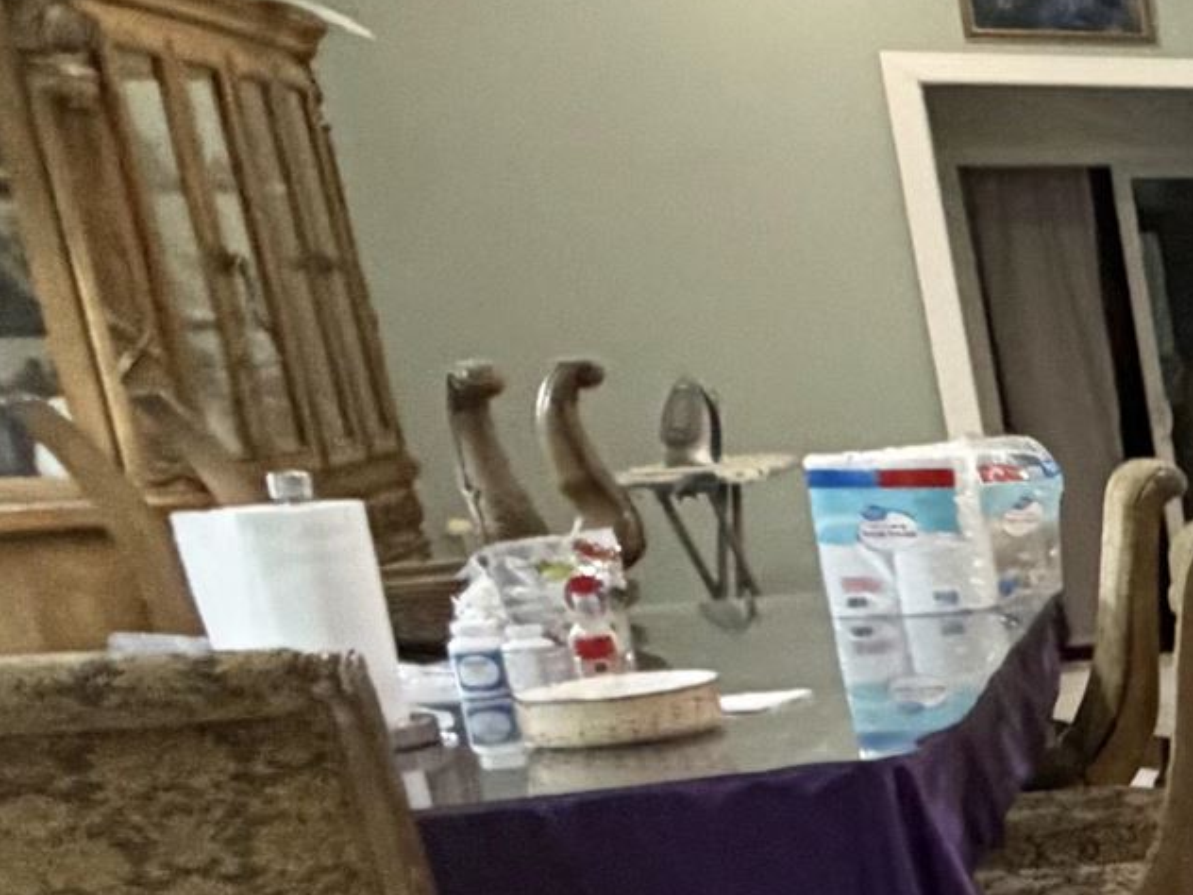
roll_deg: +2.9
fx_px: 2344
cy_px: 763
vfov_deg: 21.3
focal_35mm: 68
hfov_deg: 16.8
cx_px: 2624
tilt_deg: -11.3
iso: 320
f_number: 2.2
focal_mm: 2.22
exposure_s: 1/72
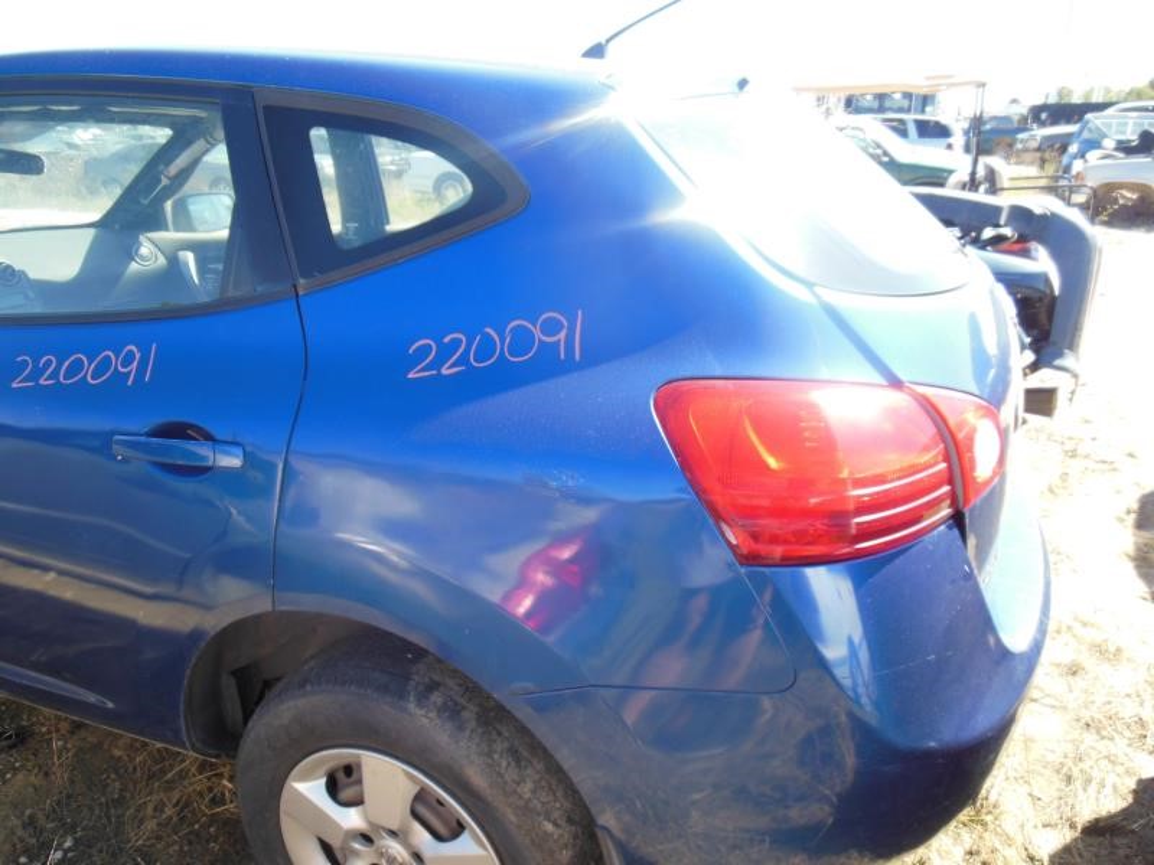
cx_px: 577
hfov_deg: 69.4
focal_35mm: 25
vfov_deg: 54.9
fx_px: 833
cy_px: 432
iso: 125
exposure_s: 1/200
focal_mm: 4.5
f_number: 3.2
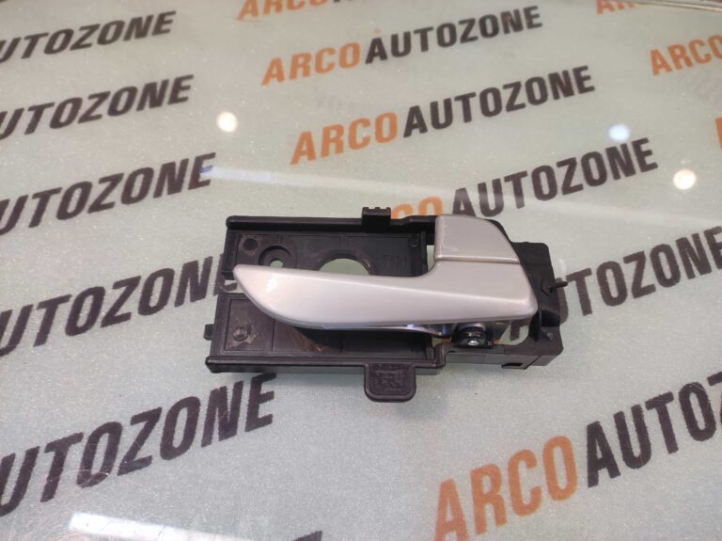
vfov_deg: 74.7
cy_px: 270
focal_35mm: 17
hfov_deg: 91.1
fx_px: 354
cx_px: 361
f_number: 1.79
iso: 112
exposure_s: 1/33
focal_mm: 4.74
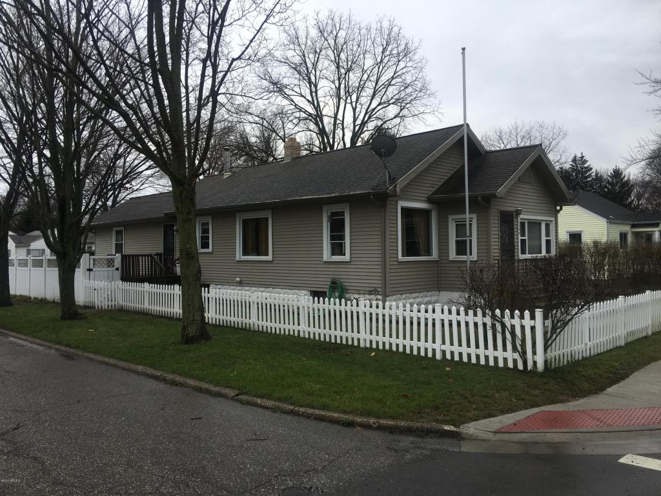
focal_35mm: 29
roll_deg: -0.3
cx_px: 330
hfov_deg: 61.7
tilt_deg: +1.5
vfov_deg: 48.2
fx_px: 554
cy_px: 248
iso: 25
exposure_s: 1/801
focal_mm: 4.15
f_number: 2.2
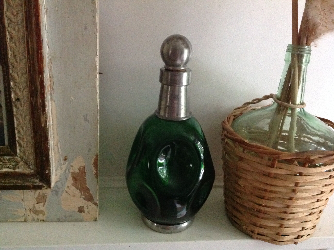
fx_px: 337
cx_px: 167
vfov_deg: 40.6
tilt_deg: -20.5
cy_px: 125
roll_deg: -2.9
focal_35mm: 35
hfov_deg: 52.7
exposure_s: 1/15
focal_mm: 4.28
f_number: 2.4
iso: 800
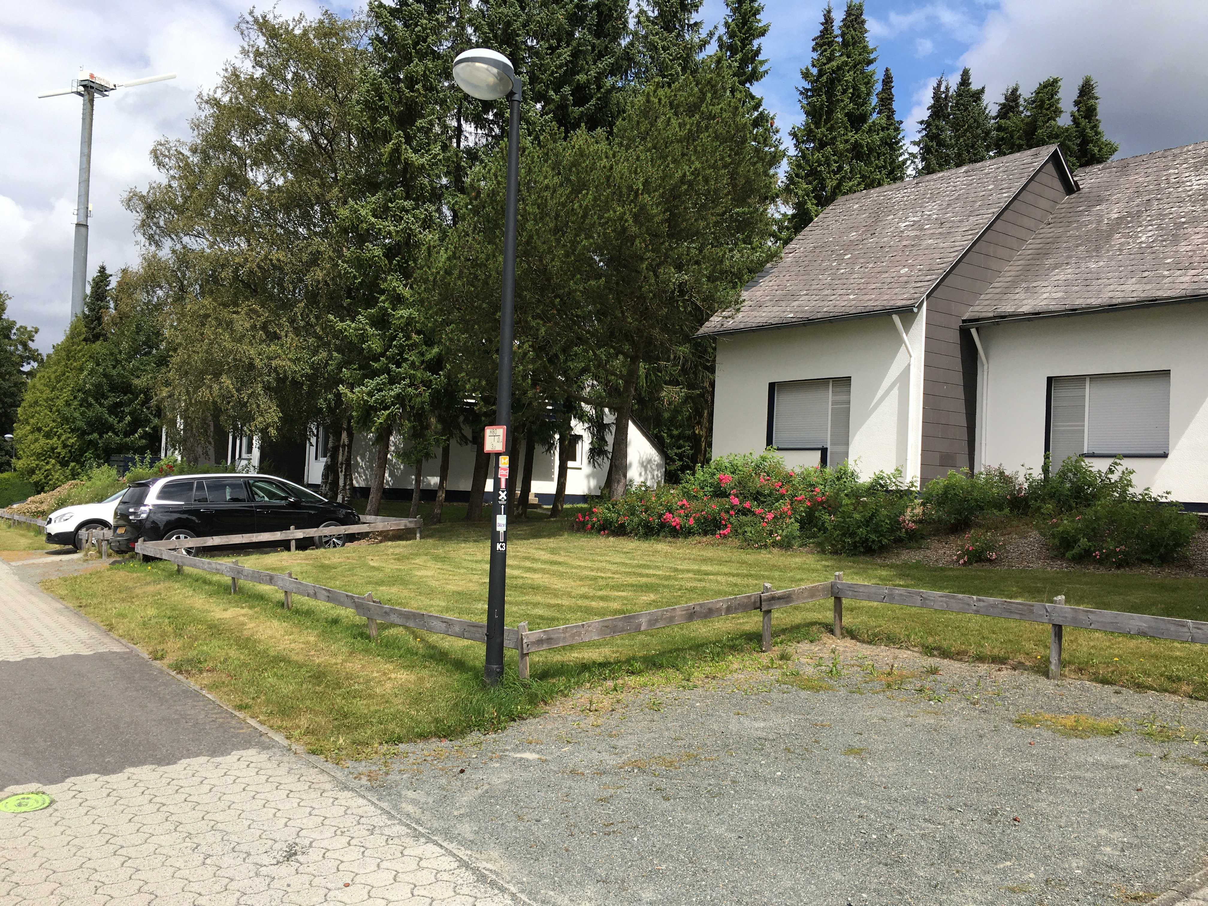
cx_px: 604
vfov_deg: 48.2
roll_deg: -3.1
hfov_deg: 61.7
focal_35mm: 29
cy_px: 453
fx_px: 1012
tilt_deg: +3.0
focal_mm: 4.15
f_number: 2.2
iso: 25
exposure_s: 1/1425
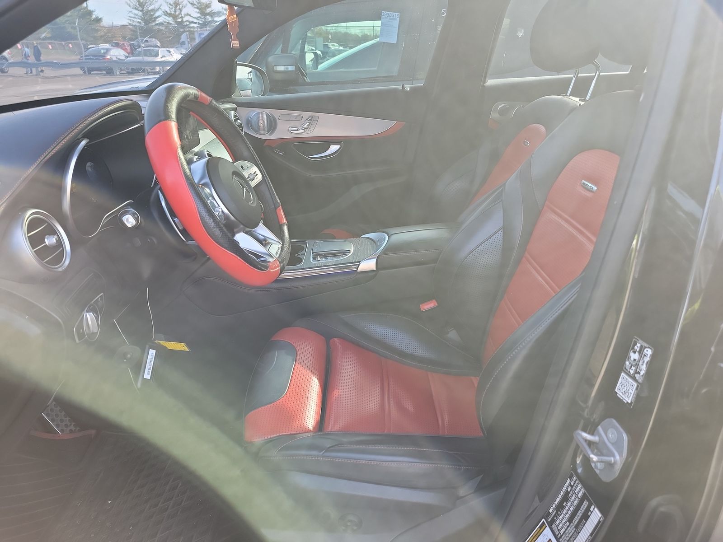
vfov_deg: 56.8
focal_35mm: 24
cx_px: 362
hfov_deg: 71.6
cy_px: 271
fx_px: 501
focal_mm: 6.7
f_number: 1.8
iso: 64
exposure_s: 1/59
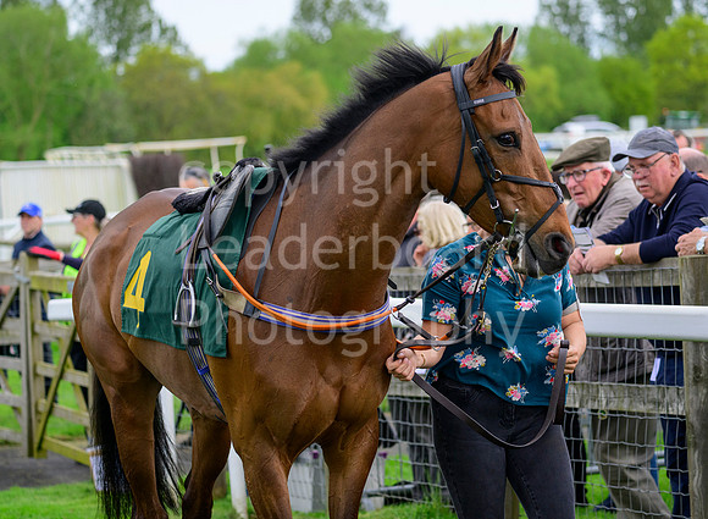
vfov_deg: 9.8
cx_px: 358
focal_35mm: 150
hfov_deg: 13.3
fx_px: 3039
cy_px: 230
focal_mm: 120
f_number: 4.5
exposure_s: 1/1600
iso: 800
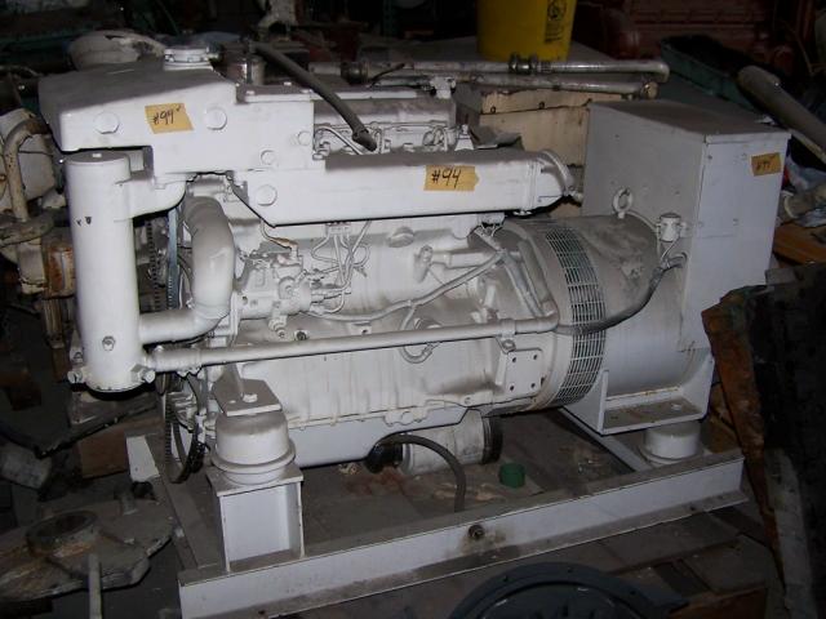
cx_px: 413
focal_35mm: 38
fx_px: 907
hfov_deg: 49.0
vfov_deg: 37.7
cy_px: 310
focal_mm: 6.3
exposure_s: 1/60
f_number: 2.8
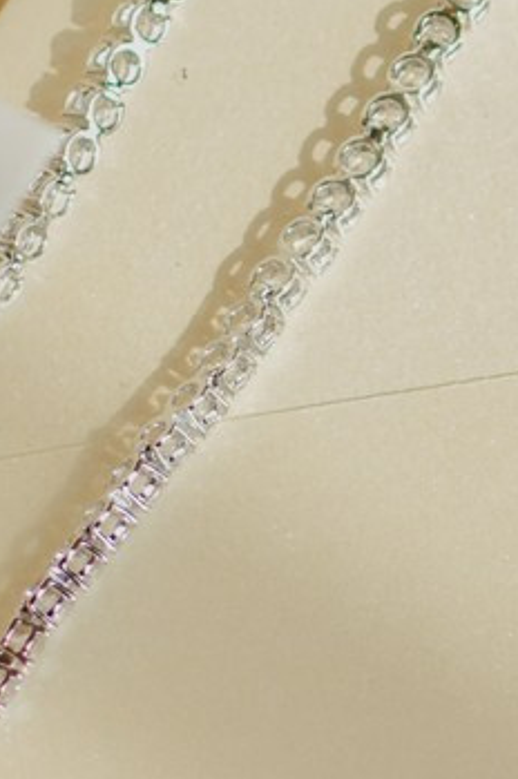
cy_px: 708
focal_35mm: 771
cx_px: 932
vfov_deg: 2.7
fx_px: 16673
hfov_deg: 1.8
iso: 200
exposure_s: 1/640
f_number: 3
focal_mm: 105
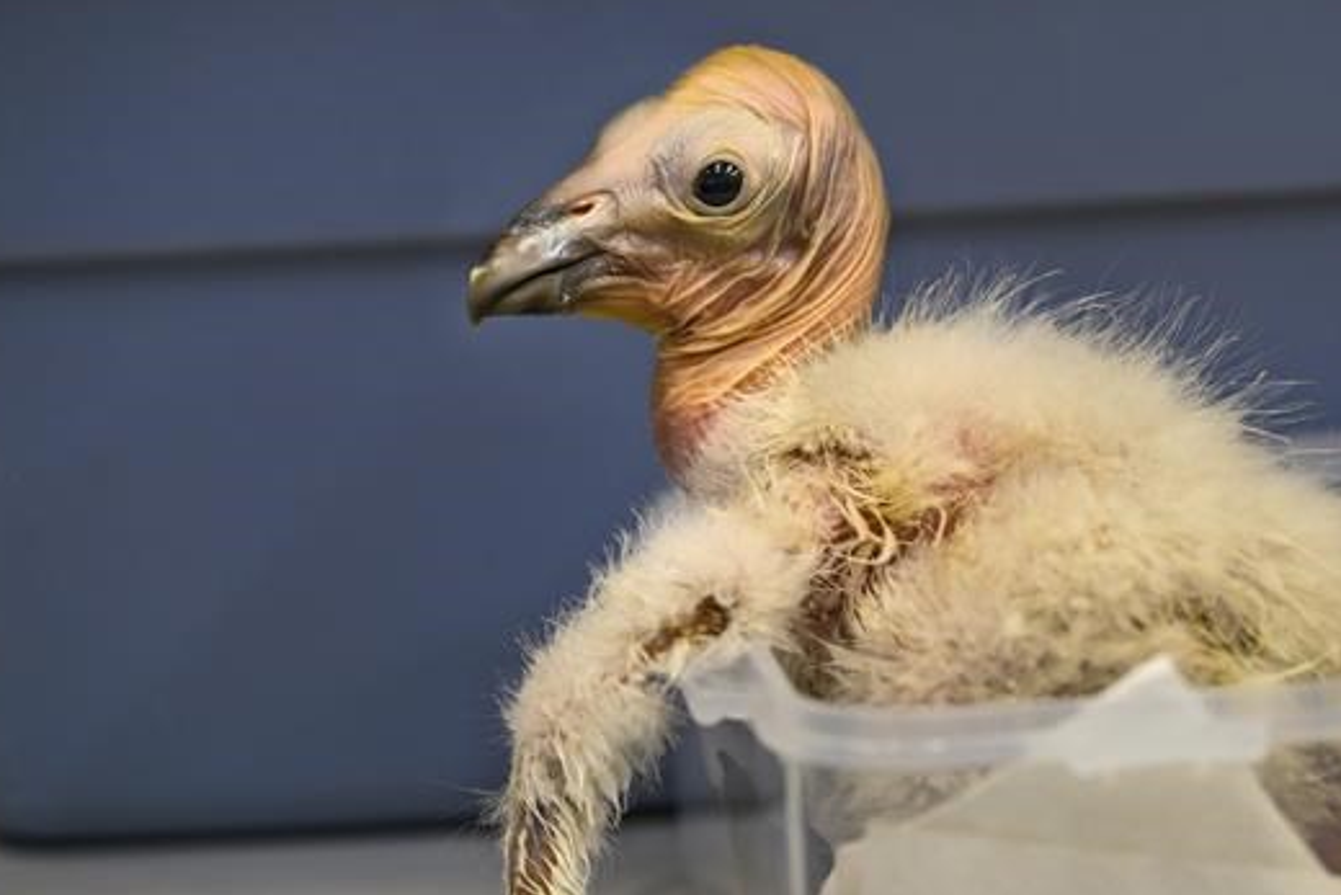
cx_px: 802
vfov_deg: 5.0
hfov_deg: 7.5
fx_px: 10246
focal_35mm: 275
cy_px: 489
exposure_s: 1/200
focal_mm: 220
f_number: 5
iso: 400
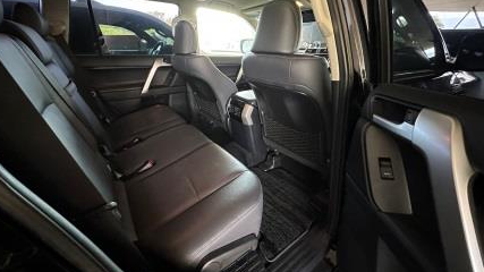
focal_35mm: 16
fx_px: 205
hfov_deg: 99.4
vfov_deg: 65.6
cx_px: 239
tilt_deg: -16.5
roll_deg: +1.4
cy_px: 95
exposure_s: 1/48
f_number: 2.2
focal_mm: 2.22
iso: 1250
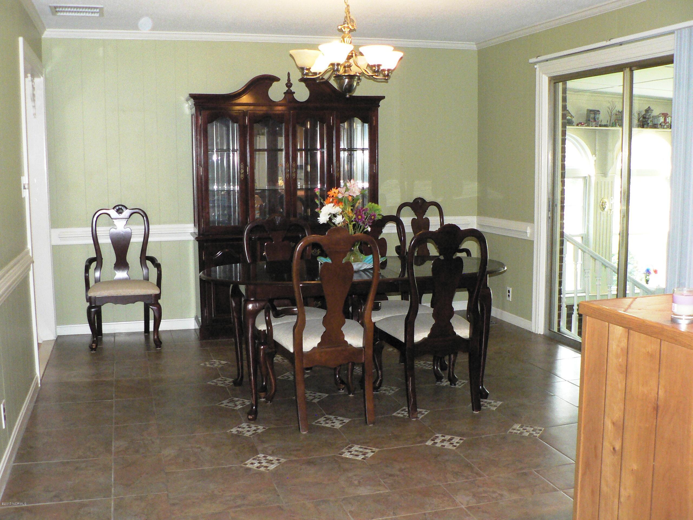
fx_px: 721
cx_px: 346
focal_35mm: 36
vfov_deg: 39.7
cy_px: 260
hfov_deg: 51.4
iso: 400
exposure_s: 1/60
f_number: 2.8
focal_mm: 6
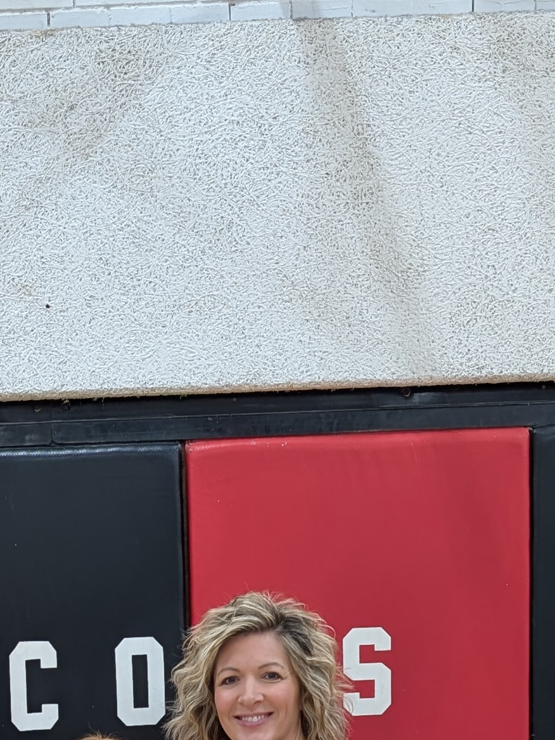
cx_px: 109
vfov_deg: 20.1
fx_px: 1795
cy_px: 1112
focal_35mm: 84
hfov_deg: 17.4
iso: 145
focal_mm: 6.9
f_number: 1.68
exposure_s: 1/59.9
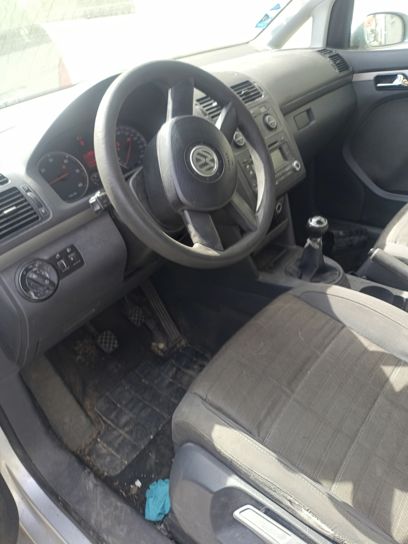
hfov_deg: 54.9
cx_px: 204
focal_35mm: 25
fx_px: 393
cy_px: 272
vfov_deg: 69.4
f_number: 1.7
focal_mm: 4.71
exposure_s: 1/120
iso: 100
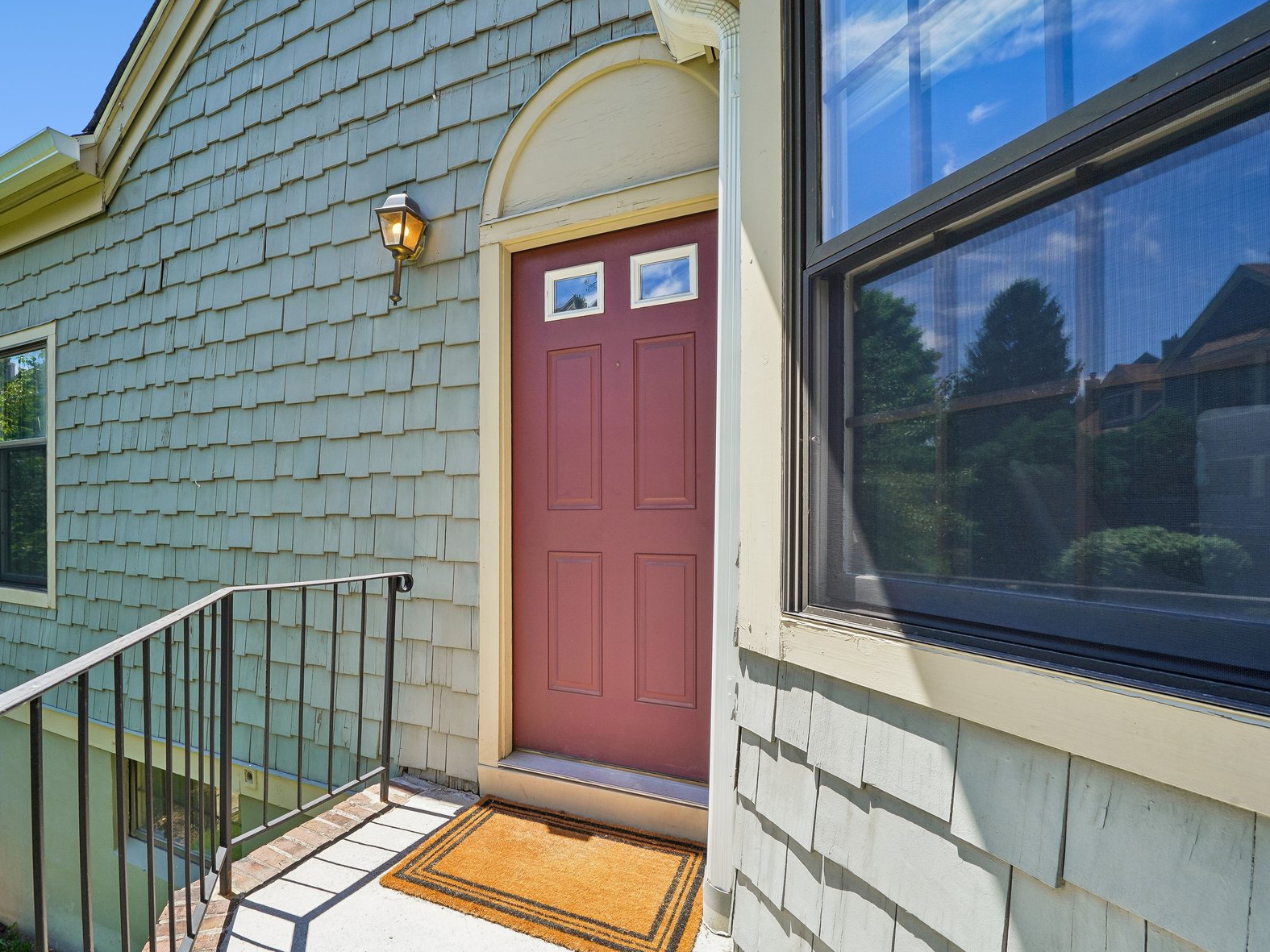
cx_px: 564
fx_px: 550
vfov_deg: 81.5
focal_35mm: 15
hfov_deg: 97.8
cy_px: 522
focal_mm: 12
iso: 100
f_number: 11
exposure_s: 1/80
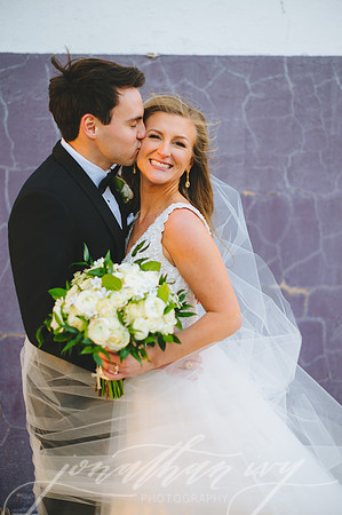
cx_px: 171
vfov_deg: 39.6
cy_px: 258
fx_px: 714
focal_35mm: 50
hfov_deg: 26.9
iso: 400
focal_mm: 50
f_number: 2
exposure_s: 1/800
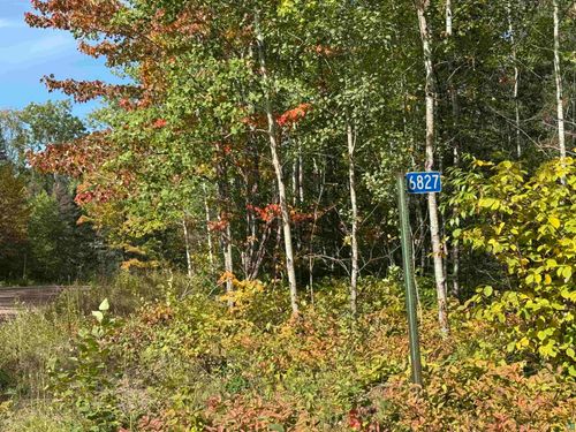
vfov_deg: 30.3
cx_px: 288
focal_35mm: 48
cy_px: 216
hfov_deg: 39.7
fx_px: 799
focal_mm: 6.76
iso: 64
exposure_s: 1/1984
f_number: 1.78
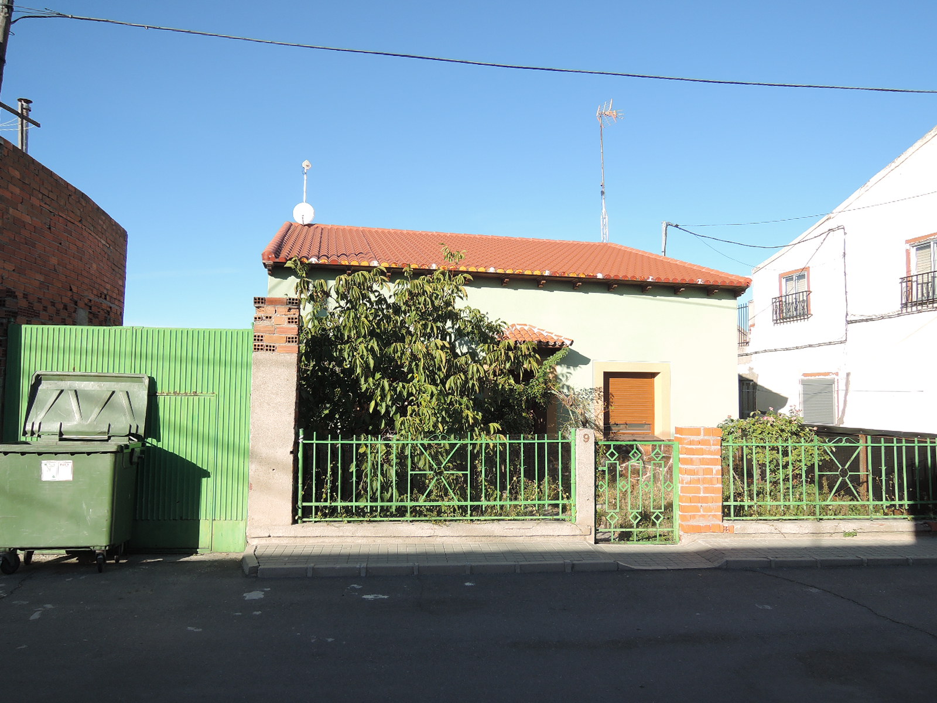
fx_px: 650
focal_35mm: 24
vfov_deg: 56.8
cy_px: 352
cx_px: 468
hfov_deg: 71.6
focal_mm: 5.1
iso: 80
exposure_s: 1/800
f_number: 2.8
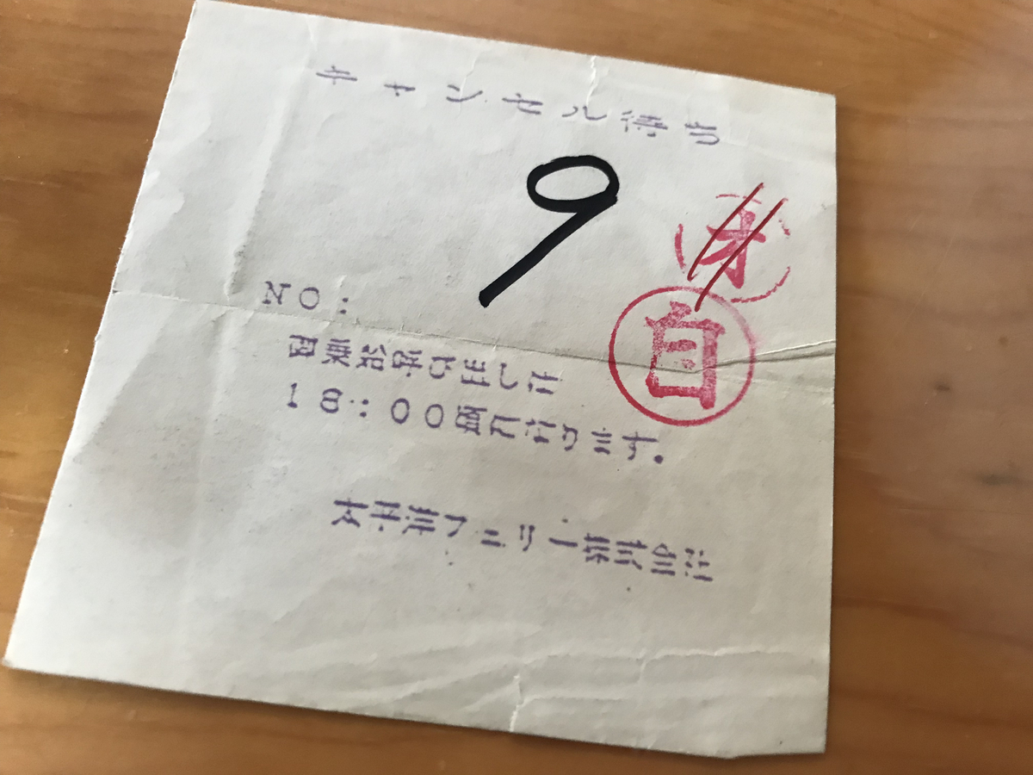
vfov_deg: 49.7
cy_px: 388
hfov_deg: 63.4
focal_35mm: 28
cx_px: 516
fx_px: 836
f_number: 1.8
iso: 50
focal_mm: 3.99
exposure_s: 1/15
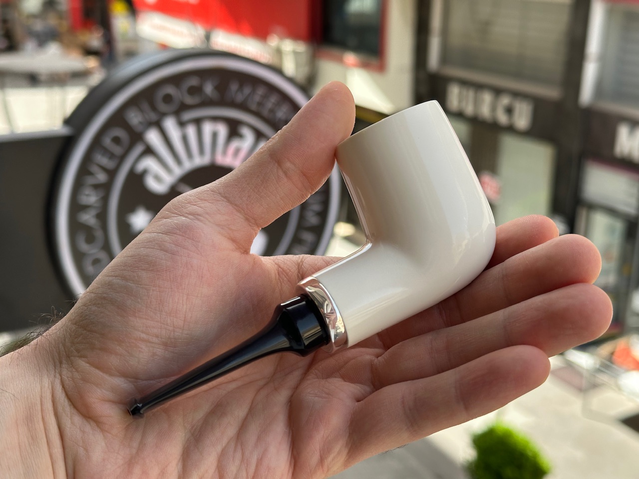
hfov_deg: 39.7
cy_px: 240
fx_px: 886
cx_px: 320
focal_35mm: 48
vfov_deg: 30.3
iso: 64
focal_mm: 6.86
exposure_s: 1/1041
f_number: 1.78
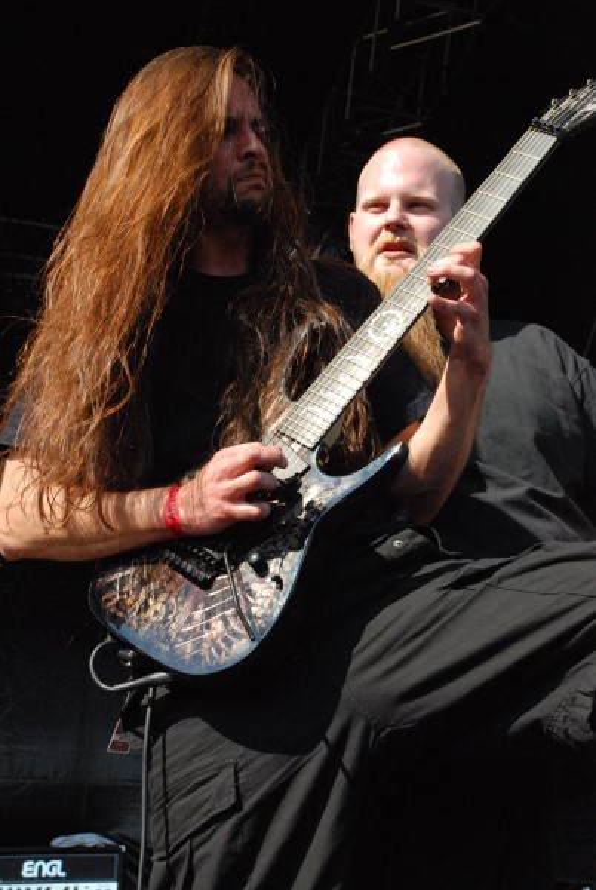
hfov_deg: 20.7
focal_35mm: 66
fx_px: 1633
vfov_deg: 30.5
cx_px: 298
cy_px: 445
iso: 1600
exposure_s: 1/1500
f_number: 9.5
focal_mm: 44
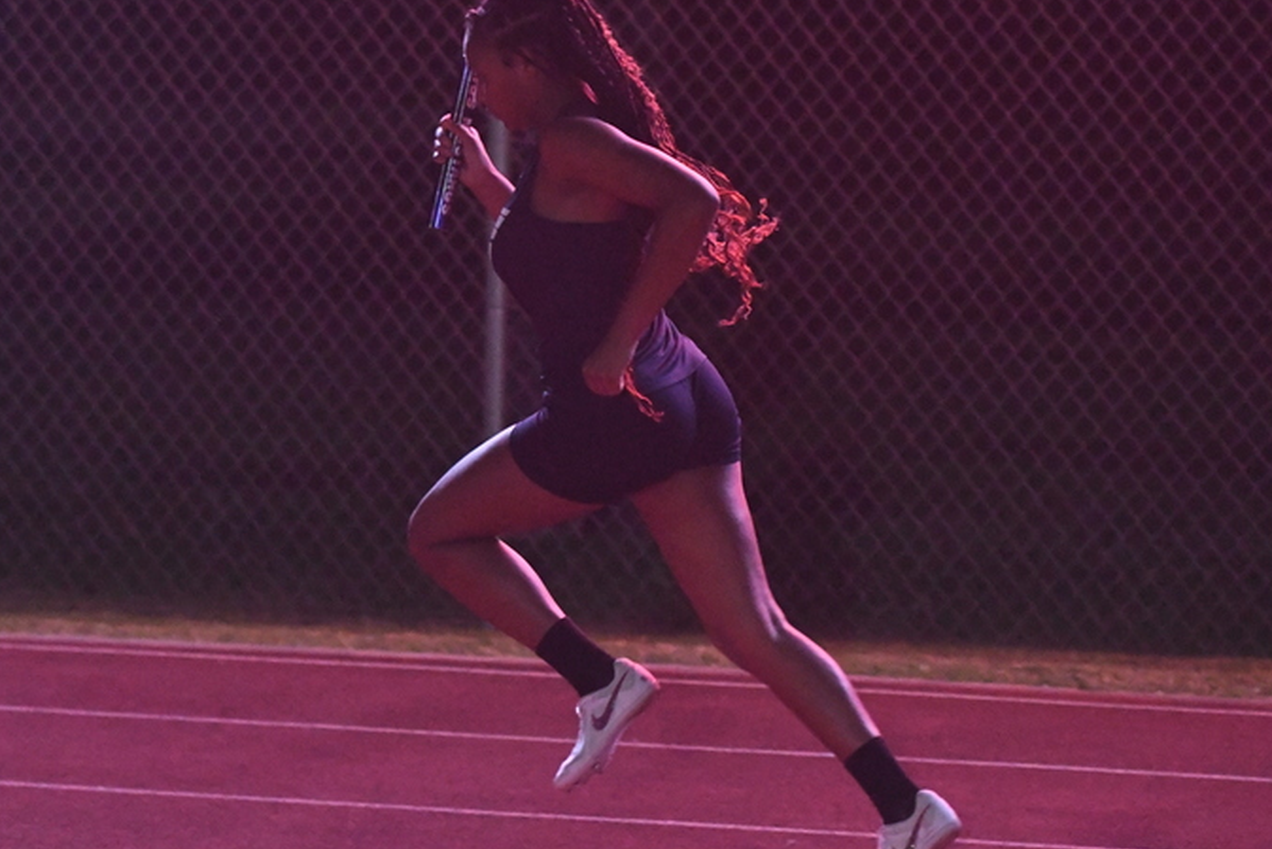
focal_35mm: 178
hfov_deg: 11.5
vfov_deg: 7.7
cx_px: 588
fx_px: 6290
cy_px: 392
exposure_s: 1/1000
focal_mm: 78
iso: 12800
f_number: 2.8
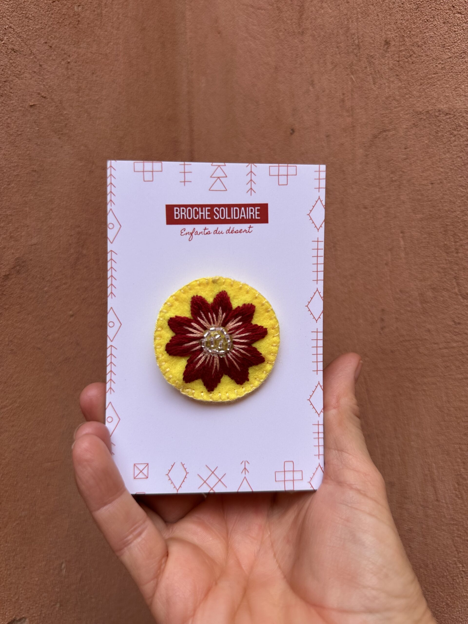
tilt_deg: -5.6
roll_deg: -0.1
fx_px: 433
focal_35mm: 24
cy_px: 312
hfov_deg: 56.8
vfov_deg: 71.6
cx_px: 234
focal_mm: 6.86
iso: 64
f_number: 1.78
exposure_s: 1/121
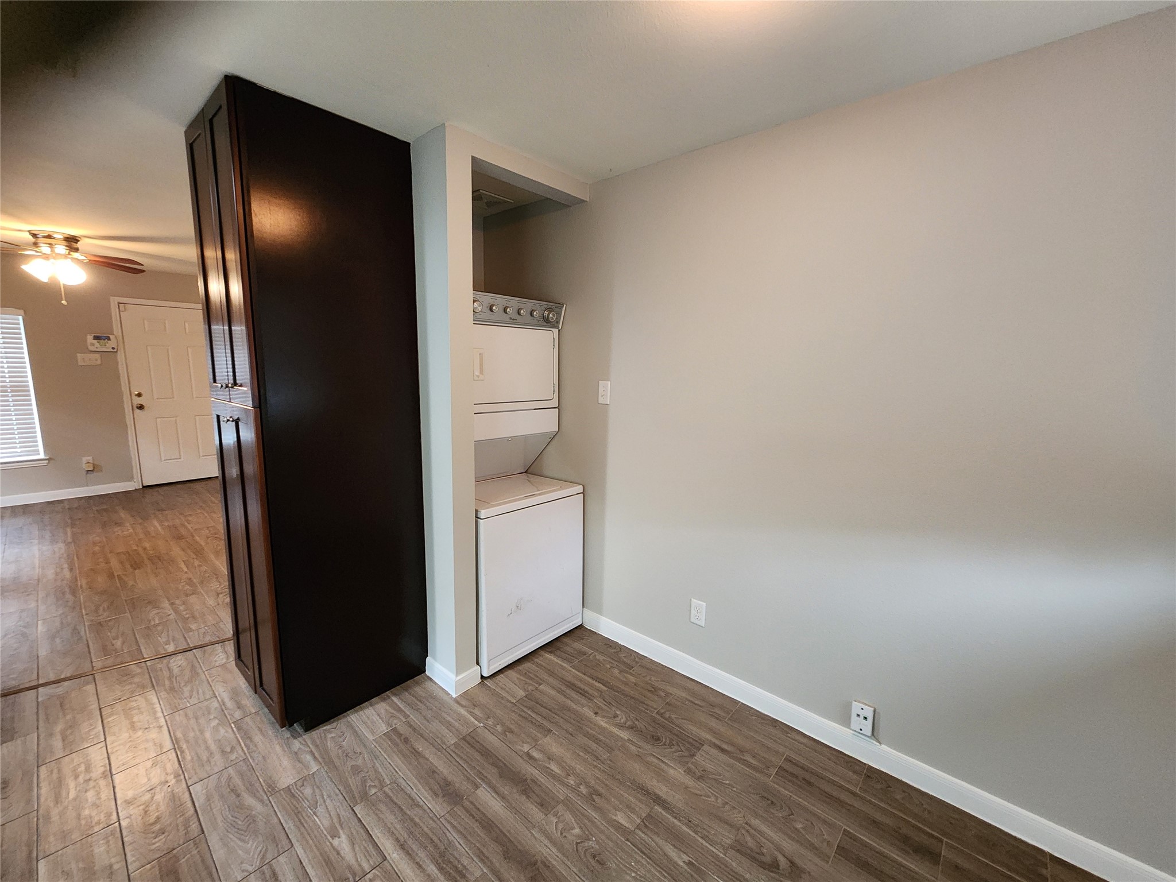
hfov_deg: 106.2
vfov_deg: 89.9
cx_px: 588
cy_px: 441
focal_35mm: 13
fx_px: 442
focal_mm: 2.2
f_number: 2.2
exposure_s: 1/24
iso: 640
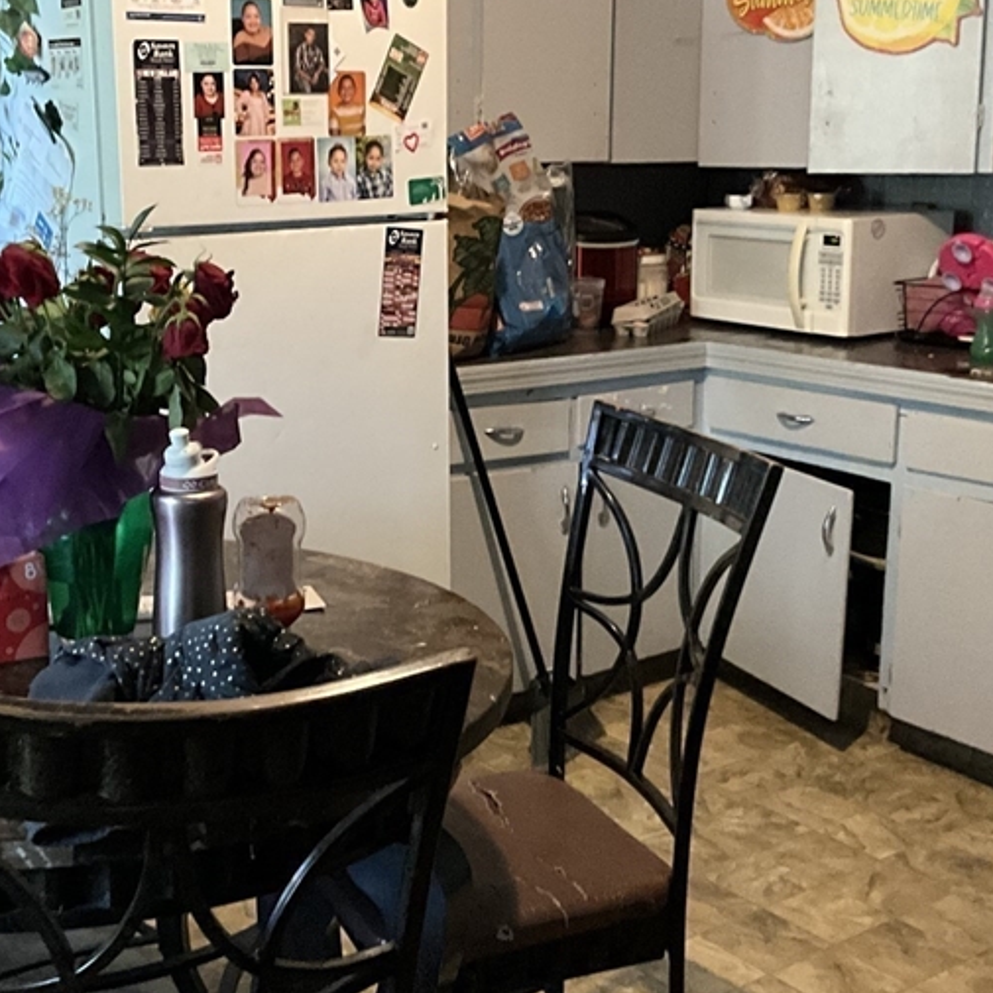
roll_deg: +1.0
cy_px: 444
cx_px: 429
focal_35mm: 52
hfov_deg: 32.7
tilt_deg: -9.9
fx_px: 1688
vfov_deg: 32.8
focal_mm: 3
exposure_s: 1/30
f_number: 1.8
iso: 500
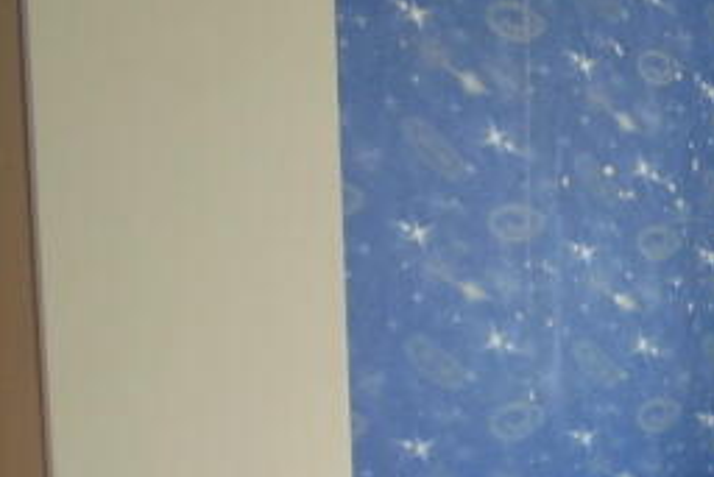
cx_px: 807
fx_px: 1032
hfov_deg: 32.9
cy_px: 378
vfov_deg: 25.6
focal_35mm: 52
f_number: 3.1
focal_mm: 4
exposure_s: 1/80
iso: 80
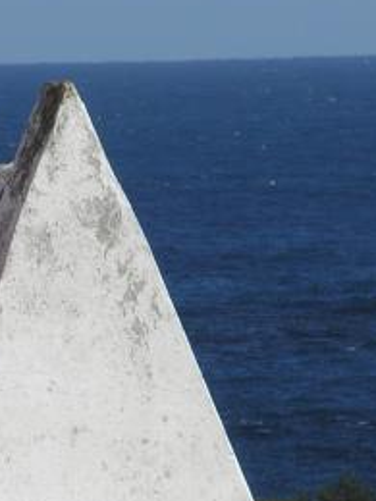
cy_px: 345
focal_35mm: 1050
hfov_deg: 1.4
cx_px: -93
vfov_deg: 1.9
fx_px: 15207
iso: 50
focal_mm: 68
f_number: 7.3
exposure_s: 1/238
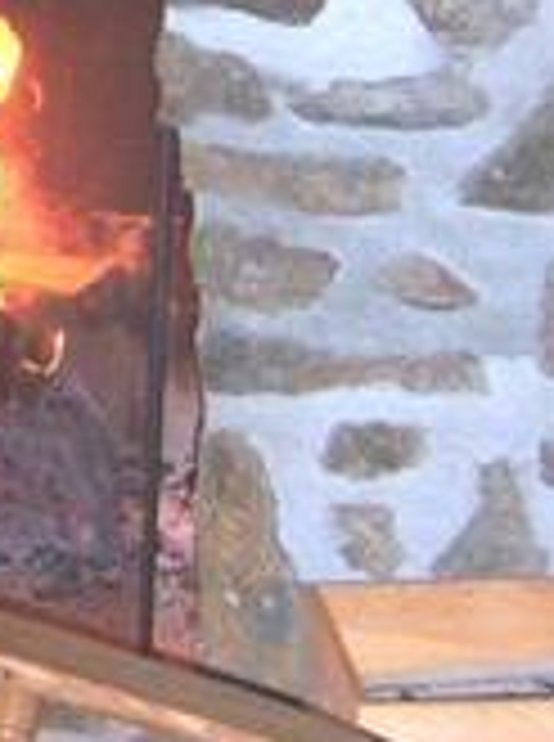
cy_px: -4
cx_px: -356
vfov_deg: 11.7
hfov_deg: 8.5
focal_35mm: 168
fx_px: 3599
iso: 160
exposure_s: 1/60
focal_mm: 7.5
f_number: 2.8
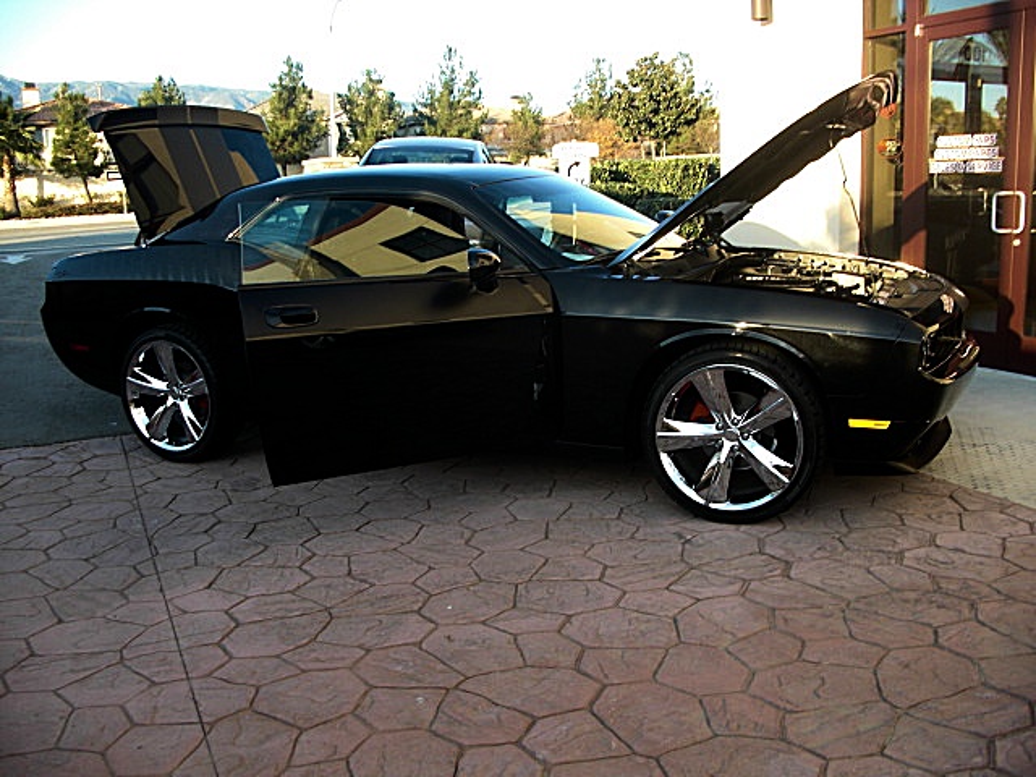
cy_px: 388
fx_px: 1077
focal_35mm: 36
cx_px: 518
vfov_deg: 39.7
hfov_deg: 51.4
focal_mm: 6.3
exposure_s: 1/100
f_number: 2.8
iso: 50
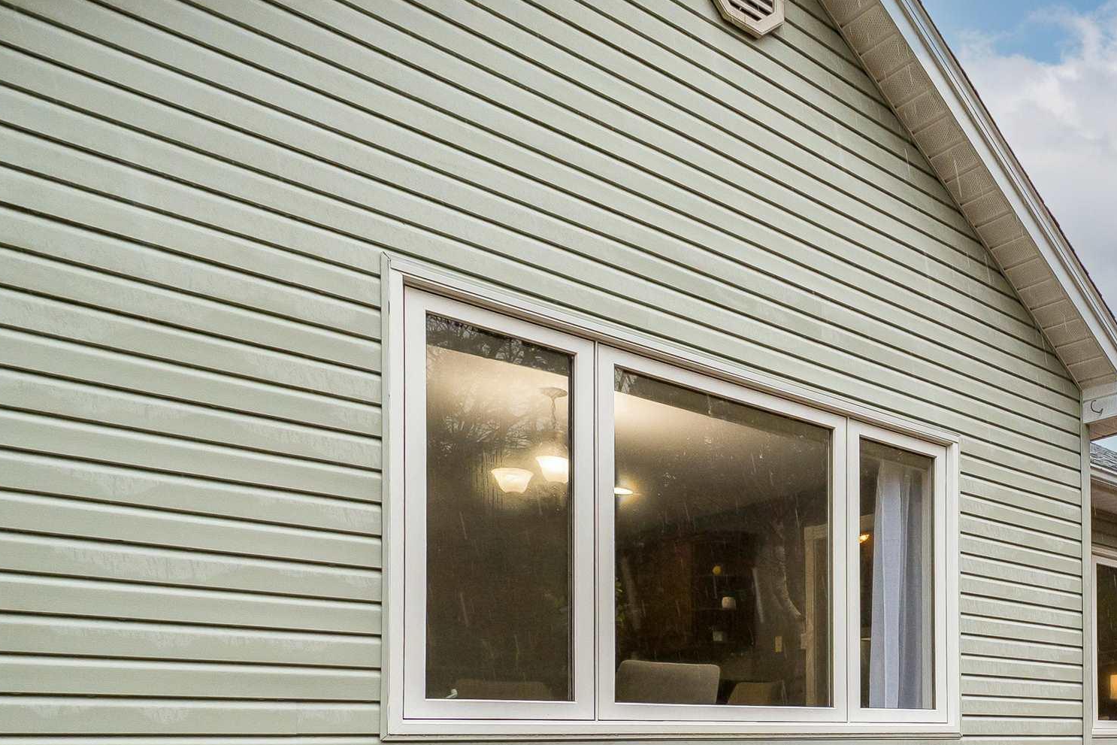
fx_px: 962
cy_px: 672
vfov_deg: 39.3
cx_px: 1036
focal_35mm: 31
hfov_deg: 51.9
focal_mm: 10
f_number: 5.6
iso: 400
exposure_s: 1/200
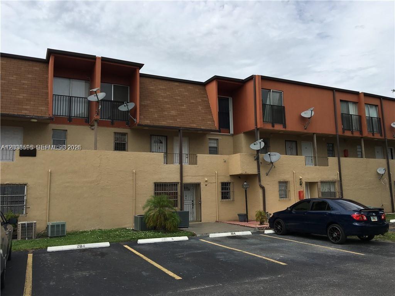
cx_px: 198
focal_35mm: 29
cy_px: 148
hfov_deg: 61.7
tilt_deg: +9.5
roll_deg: +1.3
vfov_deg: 48.2
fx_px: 331
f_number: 2.2
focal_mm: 4.15
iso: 25
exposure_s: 1/2404
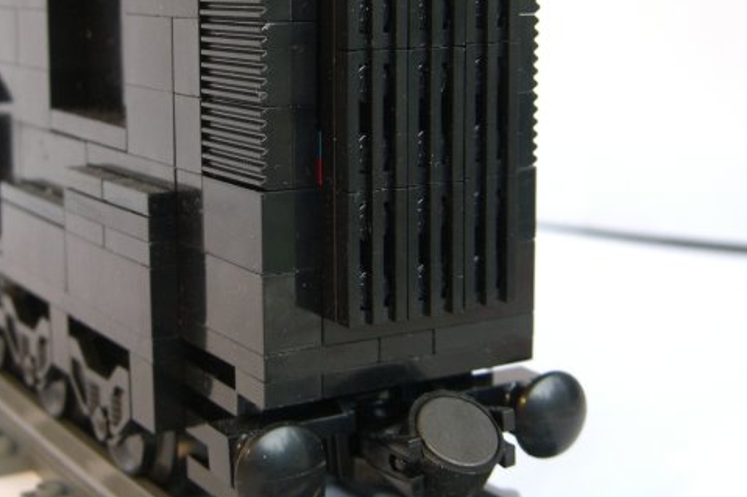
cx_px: 289
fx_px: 1369
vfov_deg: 20.6
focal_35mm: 66
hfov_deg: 30.4
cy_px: 185
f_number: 2.8
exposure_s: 1/60
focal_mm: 7.9
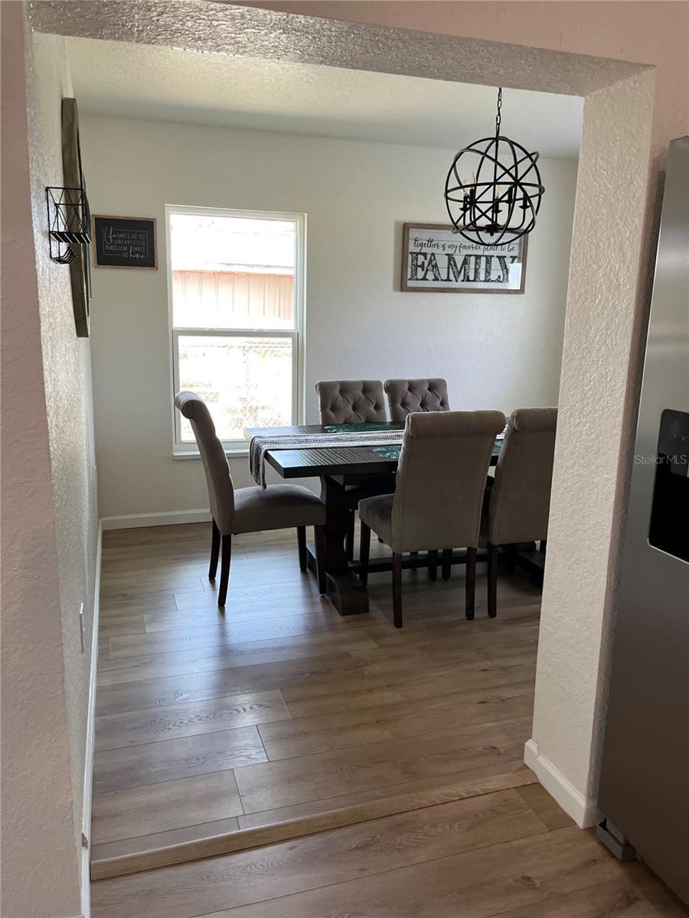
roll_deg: -0.4
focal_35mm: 26
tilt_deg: -11.1
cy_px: 459
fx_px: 690
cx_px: 344
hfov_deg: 53.1
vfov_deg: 67.3
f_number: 1.6
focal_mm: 5.1
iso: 100
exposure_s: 1/120
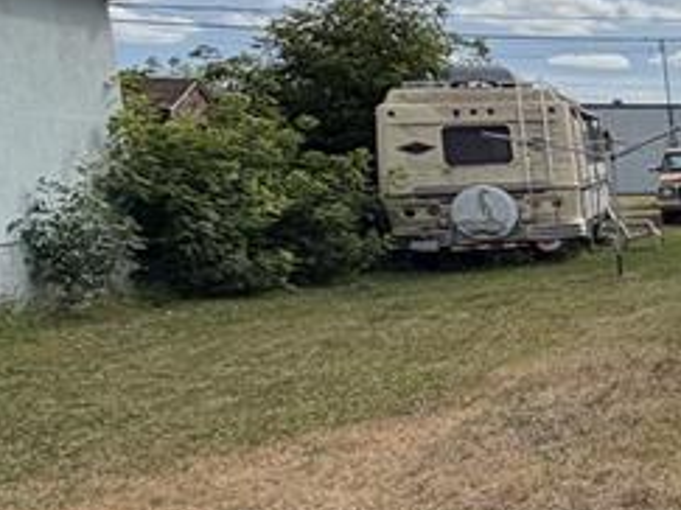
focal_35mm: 59
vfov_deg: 24.8
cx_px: 1359
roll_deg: +1.4
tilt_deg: -5.0
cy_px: 283
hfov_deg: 19.2
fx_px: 1160
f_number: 2.2
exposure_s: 1/2024
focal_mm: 2.22
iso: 32
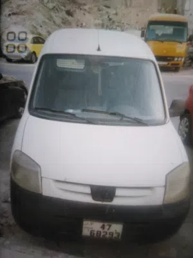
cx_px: 96
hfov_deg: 53.1
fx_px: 193
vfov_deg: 67.3
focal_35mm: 26
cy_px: 129
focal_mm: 3.59
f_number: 1.8
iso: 225
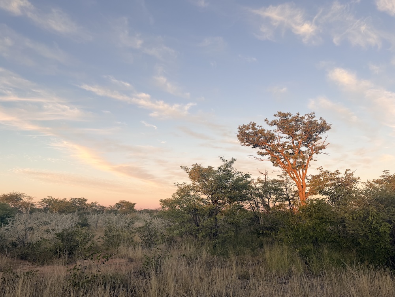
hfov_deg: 71.6
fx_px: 274
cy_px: 148
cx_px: 198
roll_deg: -0.5
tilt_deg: +13.0
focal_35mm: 24
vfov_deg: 56.8
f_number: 1.78
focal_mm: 6.76
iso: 64
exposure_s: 1/177
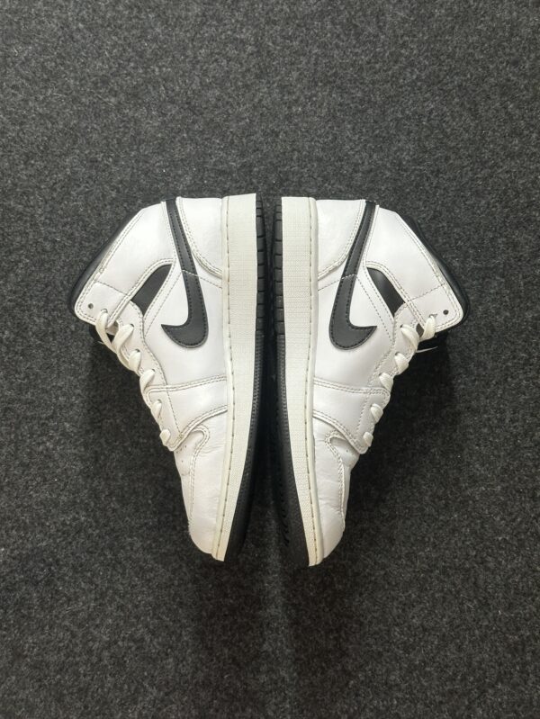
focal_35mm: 48
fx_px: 998
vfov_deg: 39.6
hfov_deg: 30.3
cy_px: 360
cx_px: 270
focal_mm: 6.86
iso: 200
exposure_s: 1/36
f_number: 1.78
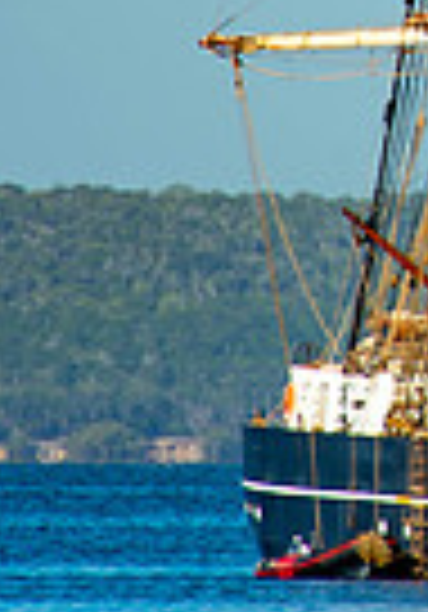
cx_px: 833
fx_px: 33751
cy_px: -230
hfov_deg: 0.7
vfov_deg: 1.0
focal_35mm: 1954
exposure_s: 1/400
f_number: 8
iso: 100
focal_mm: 400
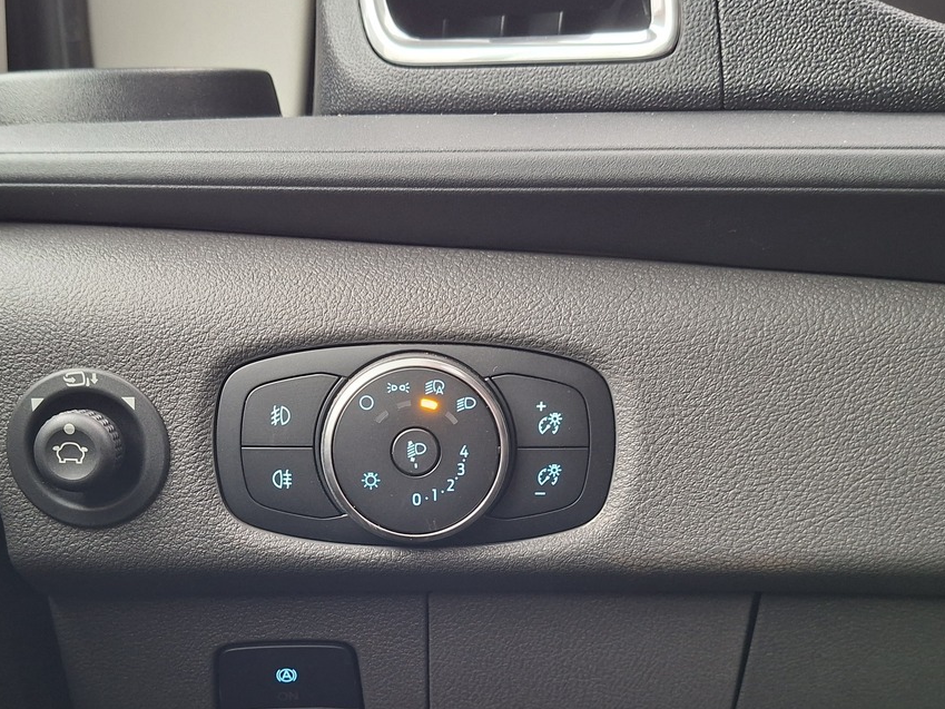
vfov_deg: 35.9
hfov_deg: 47.7
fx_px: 1065
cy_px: 536
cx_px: 406
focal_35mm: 39
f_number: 1.8
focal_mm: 5.54
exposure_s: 1/24
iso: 500
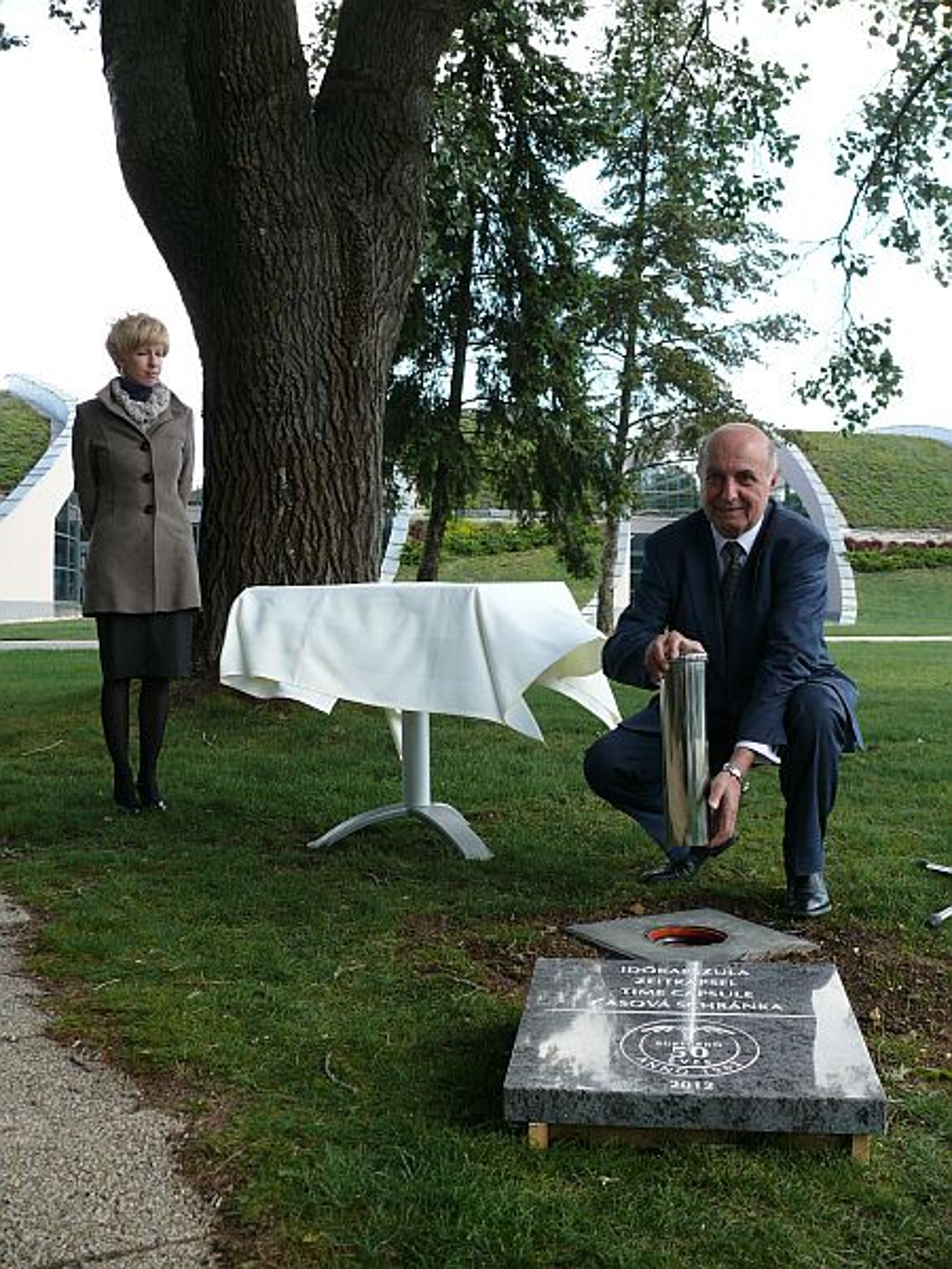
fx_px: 1283
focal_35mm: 35
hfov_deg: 40.7
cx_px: 476
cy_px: 634
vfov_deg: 52.6
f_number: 2.8
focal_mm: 7.4
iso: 100
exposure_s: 1/320
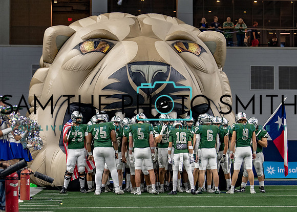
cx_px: 159
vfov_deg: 13.7
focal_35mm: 104
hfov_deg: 19.2
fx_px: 879
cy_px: 155
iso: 500
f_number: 1.2
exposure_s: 1/1250
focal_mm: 50
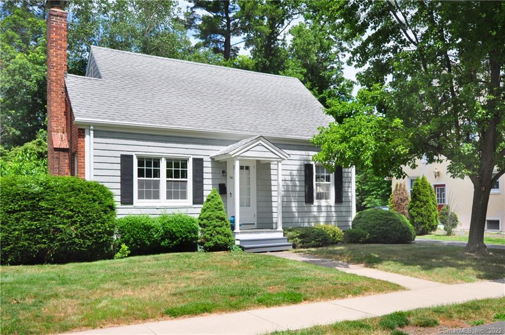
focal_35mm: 30
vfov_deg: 43.5
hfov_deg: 62.0
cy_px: 168
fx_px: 420
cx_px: 252
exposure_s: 1/800
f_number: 8
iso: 400
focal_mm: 20
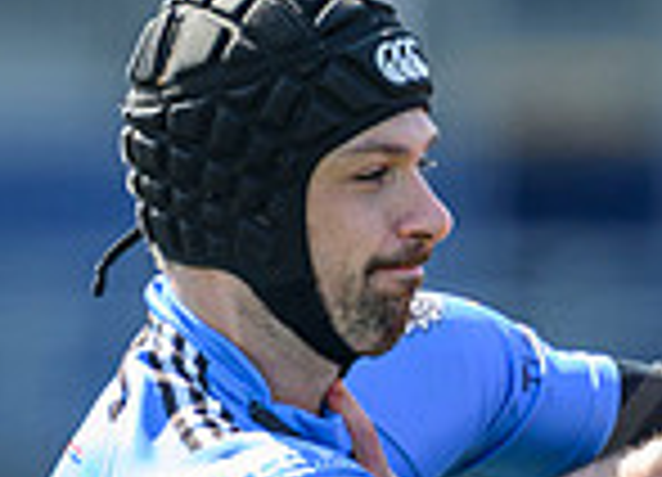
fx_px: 46061
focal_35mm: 2442
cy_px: 611
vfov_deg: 0.6
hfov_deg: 0.8
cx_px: 838
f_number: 4
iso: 800
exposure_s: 1/1250
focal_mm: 560
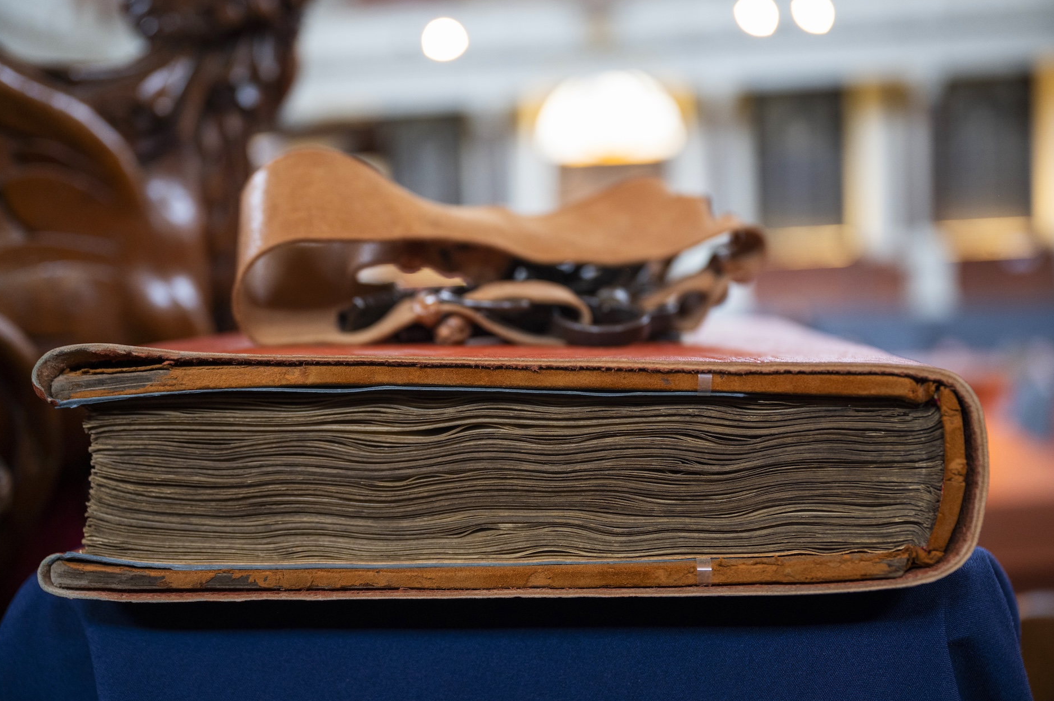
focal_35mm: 39
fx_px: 1141
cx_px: 535
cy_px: 347
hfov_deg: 49.6
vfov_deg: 34.1
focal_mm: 38
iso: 1800
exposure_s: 1/125
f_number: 2.8
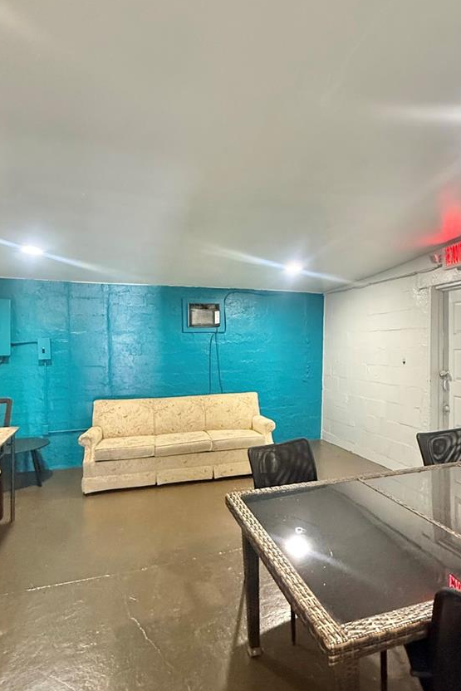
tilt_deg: -1.0
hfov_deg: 59.4
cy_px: 346
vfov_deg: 81.2
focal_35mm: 21
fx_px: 403
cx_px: 256
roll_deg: -1.0
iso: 640
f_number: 2.2
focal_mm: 2.22
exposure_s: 1/60
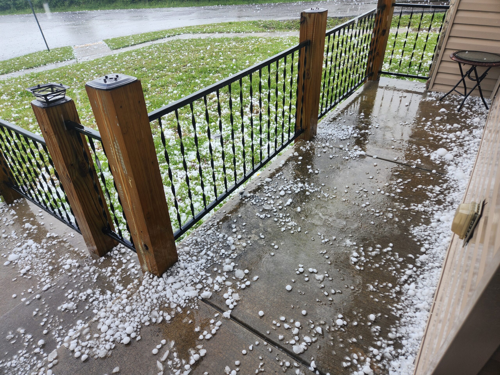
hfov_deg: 73.9
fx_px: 332
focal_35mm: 23
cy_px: 188
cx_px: 250
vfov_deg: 58.9
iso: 20
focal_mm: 5.4
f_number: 1.8
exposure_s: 1/267
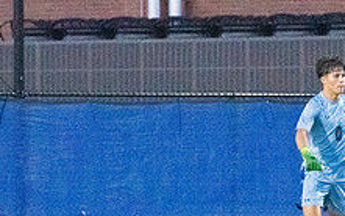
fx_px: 7539
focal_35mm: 802
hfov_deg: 2.6
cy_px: 160
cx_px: 317
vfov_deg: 1.6
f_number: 5.6
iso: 6400
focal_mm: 200
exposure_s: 1/1600
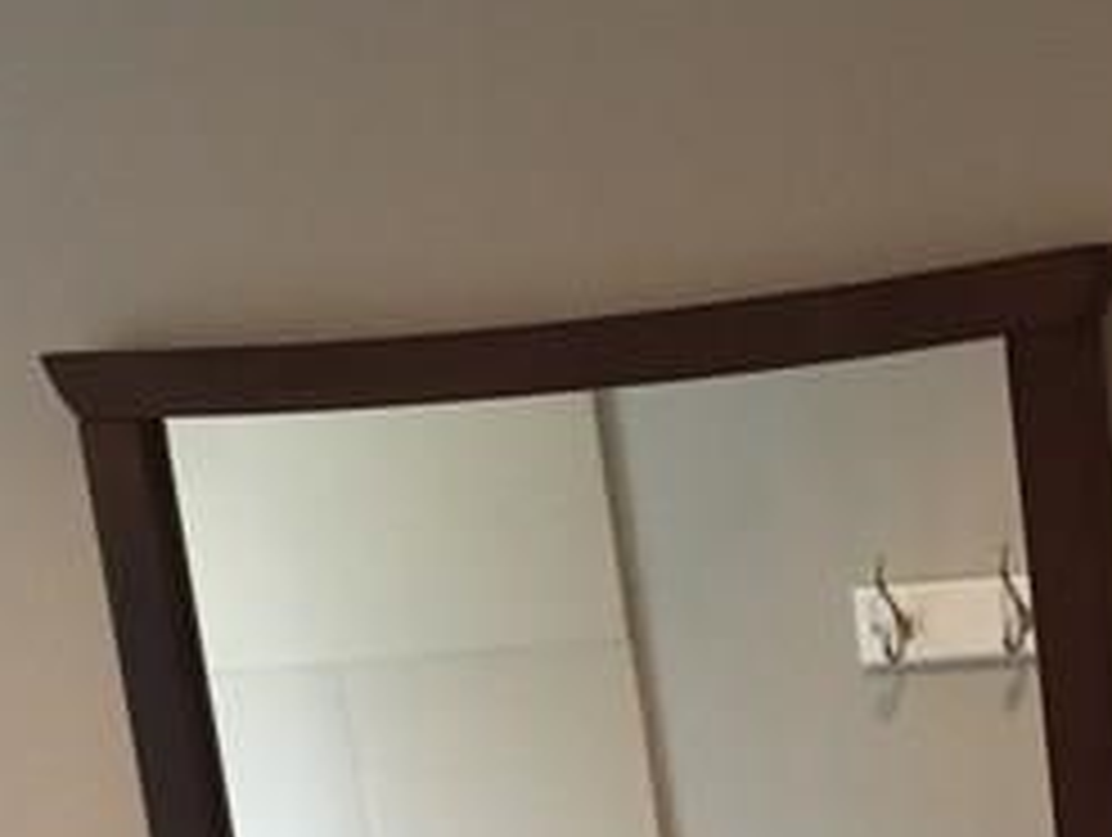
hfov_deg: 16.0
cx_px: 1180
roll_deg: +4.3
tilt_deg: -17.9
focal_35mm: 120
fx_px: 3860
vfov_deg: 11.3
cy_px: 1611
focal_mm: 4.15
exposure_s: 1/30
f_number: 2.2
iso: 64
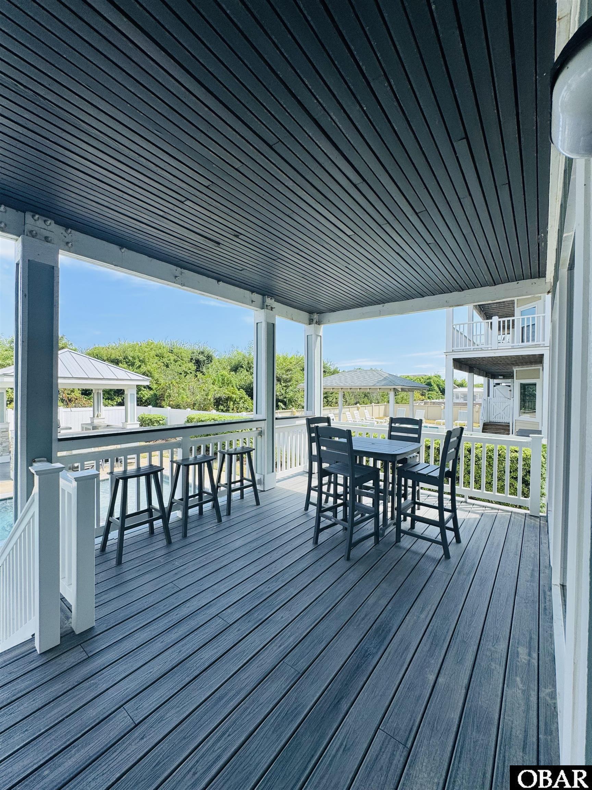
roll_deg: +0.1
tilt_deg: +0.2
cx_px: 296
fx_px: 319
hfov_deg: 85.7
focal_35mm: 14
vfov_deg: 102.1
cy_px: 395
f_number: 2.2
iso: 40
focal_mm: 2.22
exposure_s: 1/944
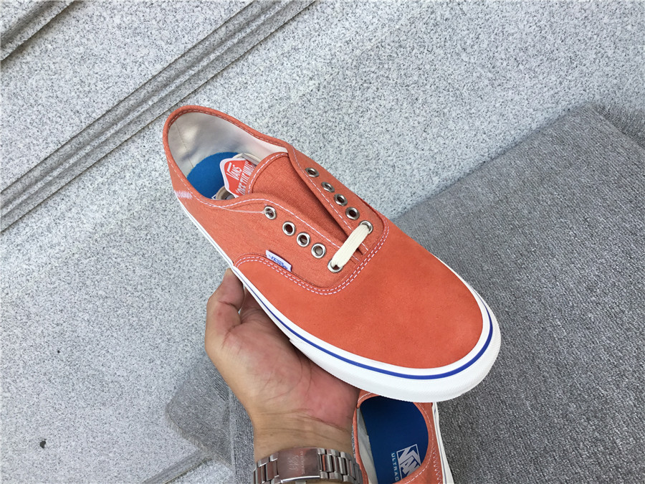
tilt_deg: -37.8
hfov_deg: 58.4
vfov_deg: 45.4
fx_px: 578
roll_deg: +42.6
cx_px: 322
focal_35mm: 31
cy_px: 242
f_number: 2.4
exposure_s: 1/265
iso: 25
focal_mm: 3.3
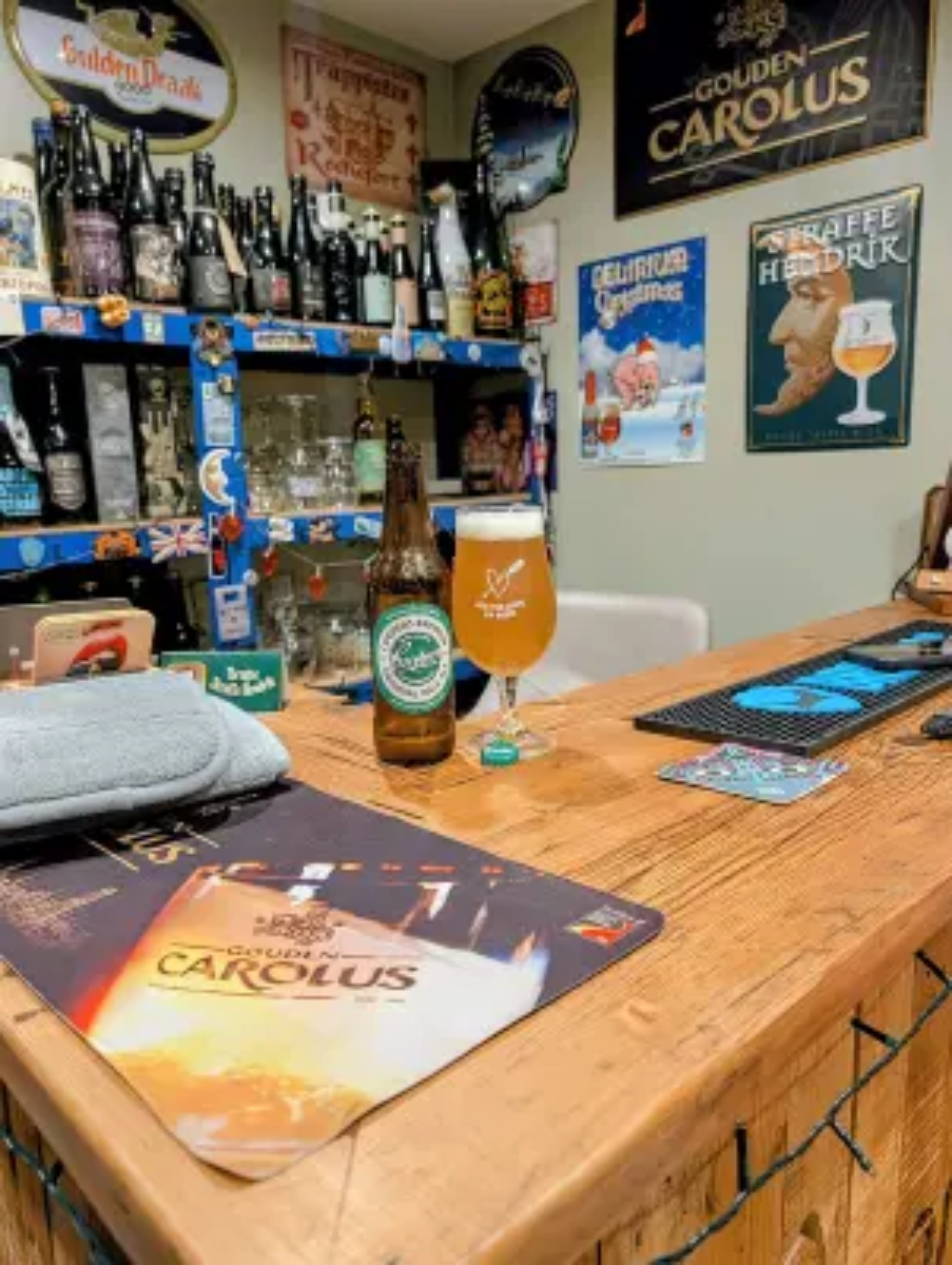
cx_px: 476
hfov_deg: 56.9
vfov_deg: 71.5
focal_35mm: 24
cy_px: 632
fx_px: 878
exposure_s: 1/36.9
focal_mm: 6.9
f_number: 1.68
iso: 260
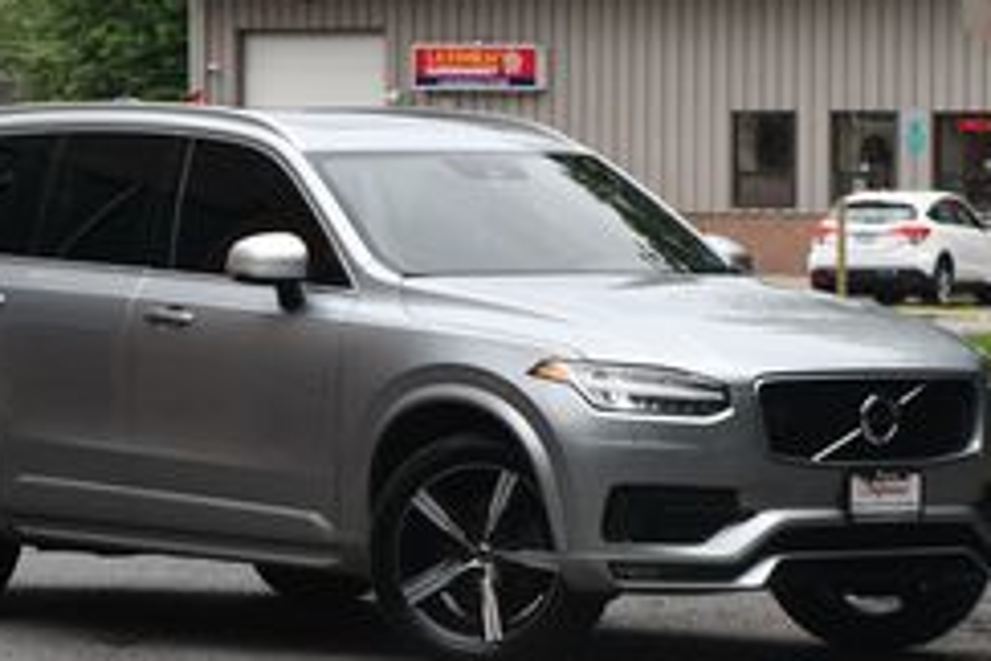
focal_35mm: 212
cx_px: 404
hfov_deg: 9.7
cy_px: 192
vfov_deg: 6.5
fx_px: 5835
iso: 180
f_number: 8
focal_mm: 86
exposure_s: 1/250
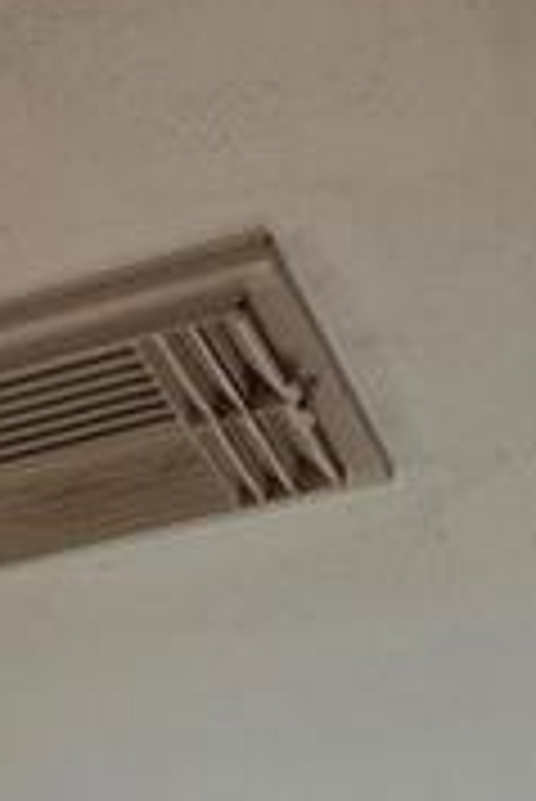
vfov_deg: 9.4
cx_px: -865
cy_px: 2565
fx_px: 3588
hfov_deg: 7.8
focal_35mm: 161
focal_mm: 5.4
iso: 50
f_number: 1.8
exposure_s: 1/359
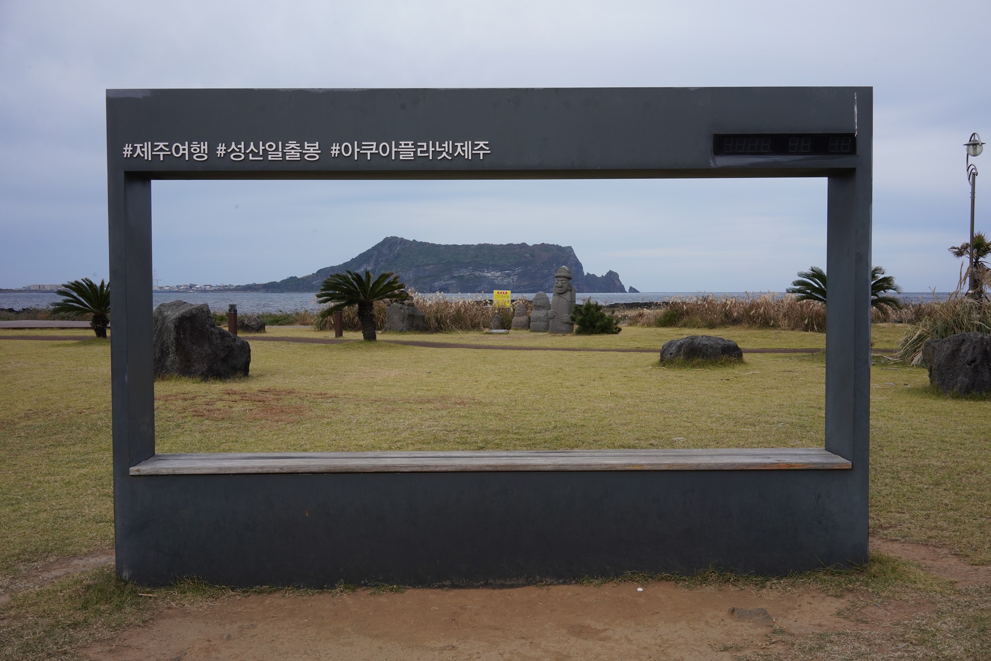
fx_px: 964
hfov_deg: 54.4
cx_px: 496
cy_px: 330
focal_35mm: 35
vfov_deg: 37.9
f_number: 18
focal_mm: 35
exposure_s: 1/100
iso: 400
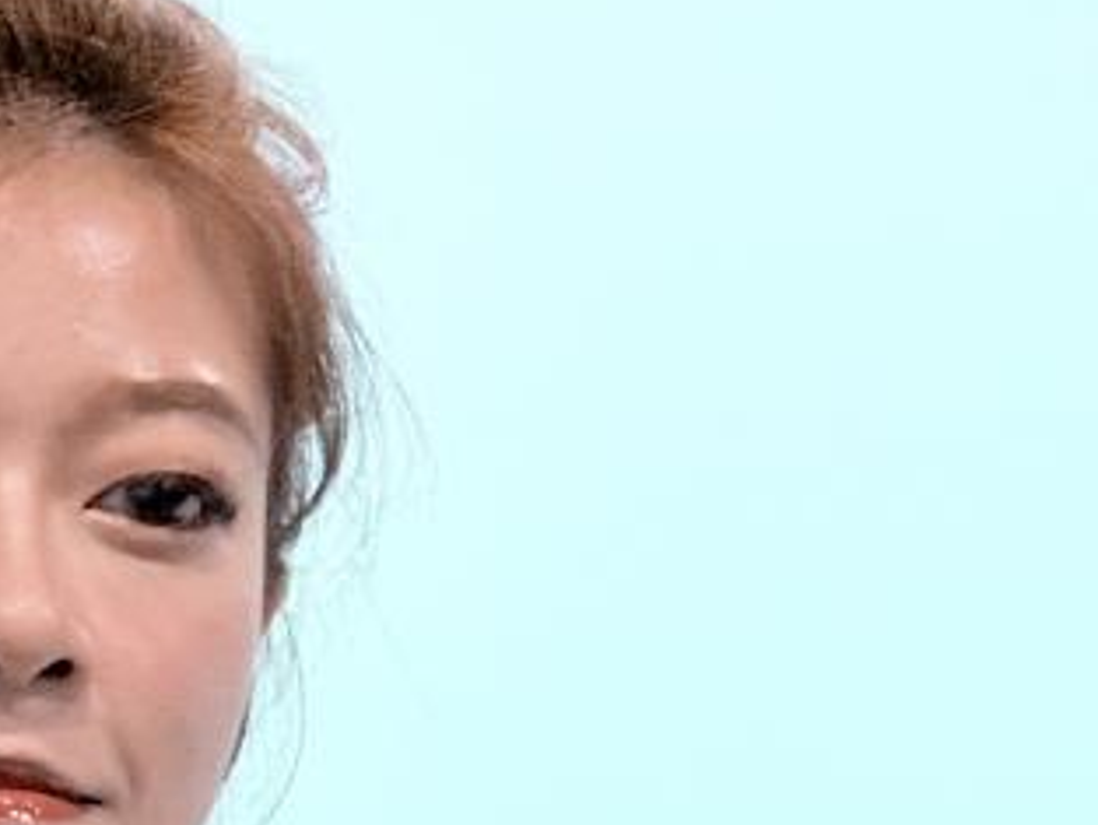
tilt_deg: +5.2
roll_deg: -0.2
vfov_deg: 1.9
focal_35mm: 766
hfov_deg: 2.6
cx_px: 2094
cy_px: 867
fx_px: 24306
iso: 160
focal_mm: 16.89
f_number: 2.8
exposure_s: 1/120
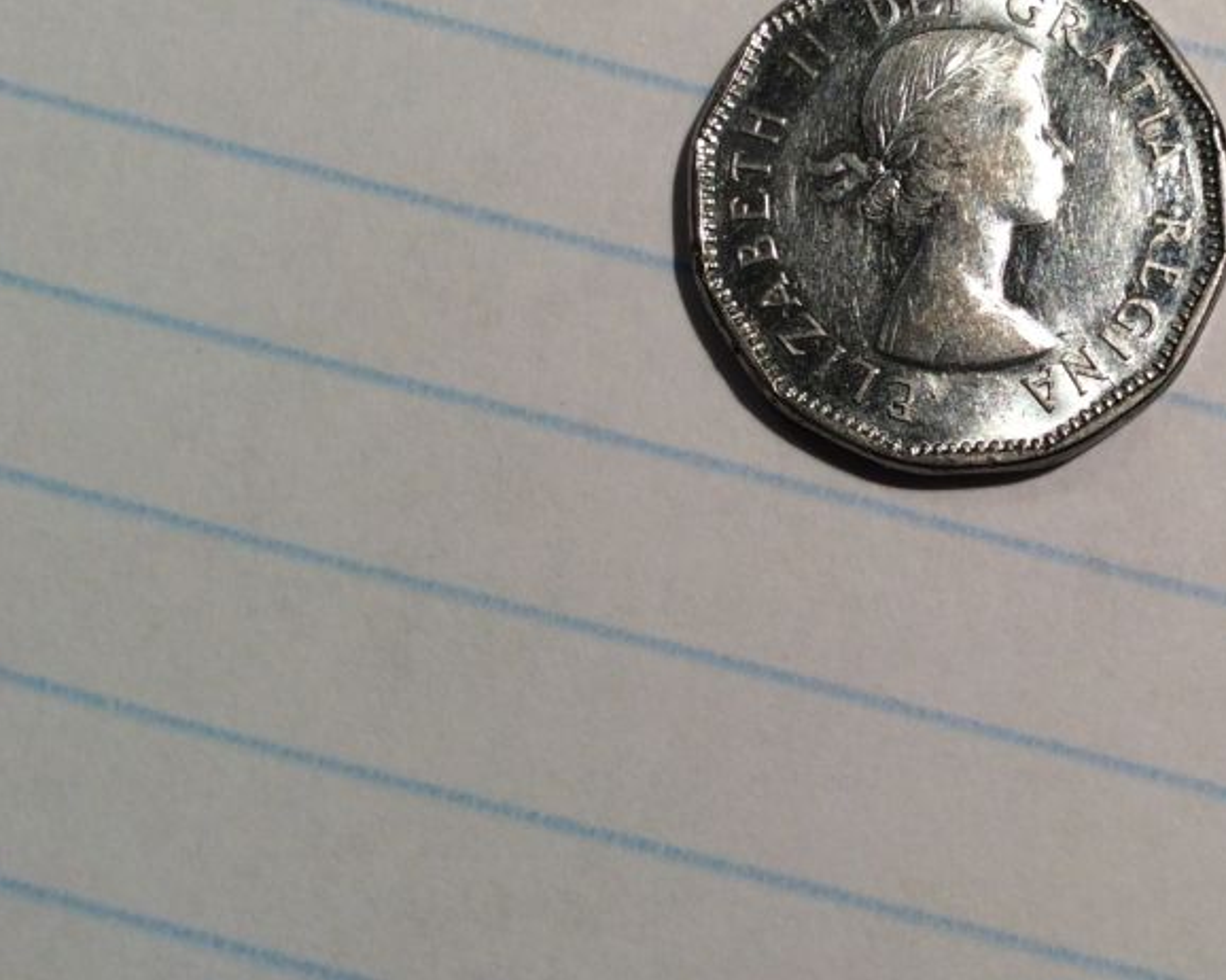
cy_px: 315
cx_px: 1027
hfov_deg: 33.5
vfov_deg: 27.9
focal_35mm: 54
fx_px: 1959
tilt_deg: -79.8
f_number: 2.4
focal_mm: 3.3
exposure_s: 1/24
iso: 32
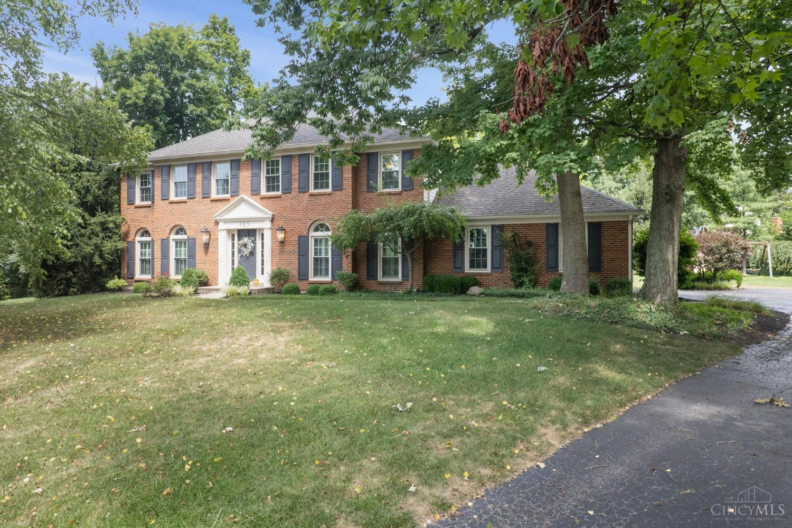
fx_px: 484
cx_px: 396
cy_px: 264
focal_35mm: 22
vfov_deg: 57.2
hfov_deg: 78.6
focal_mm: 8.38
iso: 100
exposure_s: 1/400
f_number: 2.8
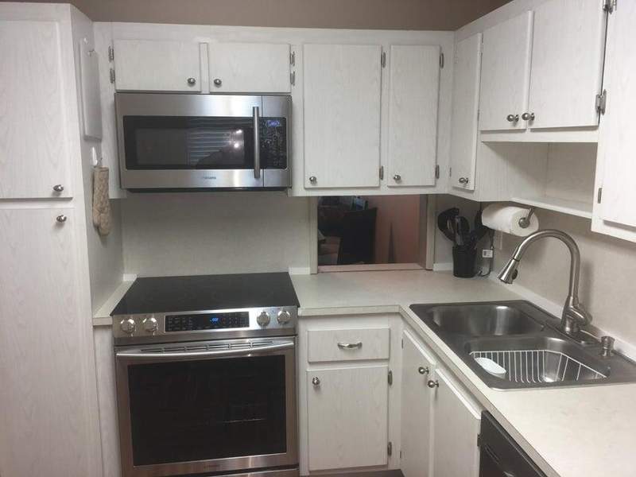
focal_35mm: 29
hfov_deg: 61.7
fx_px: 533
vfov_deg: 48.2
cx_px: 318
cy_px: 238
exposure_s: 1/31
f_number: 2.2
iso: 25
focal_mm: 4.15
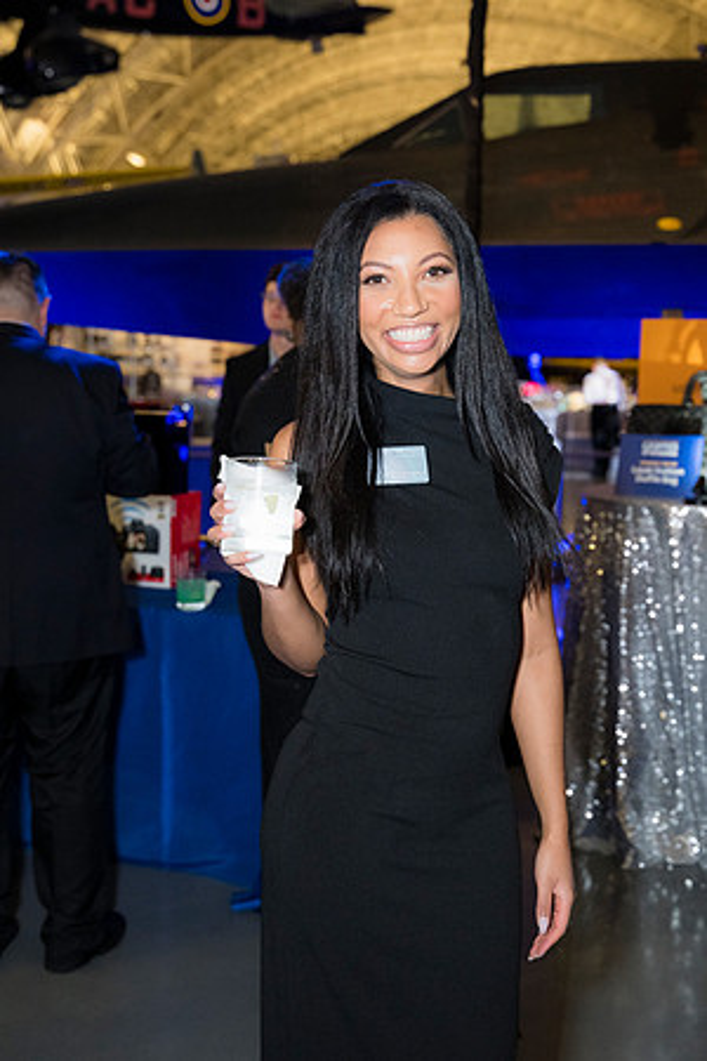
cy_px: 530
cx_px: 354
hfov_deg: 28.6
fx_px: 1384
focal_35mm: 47
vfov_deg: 41.9
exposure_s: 1/160
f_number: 4
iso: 3200
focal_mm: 47
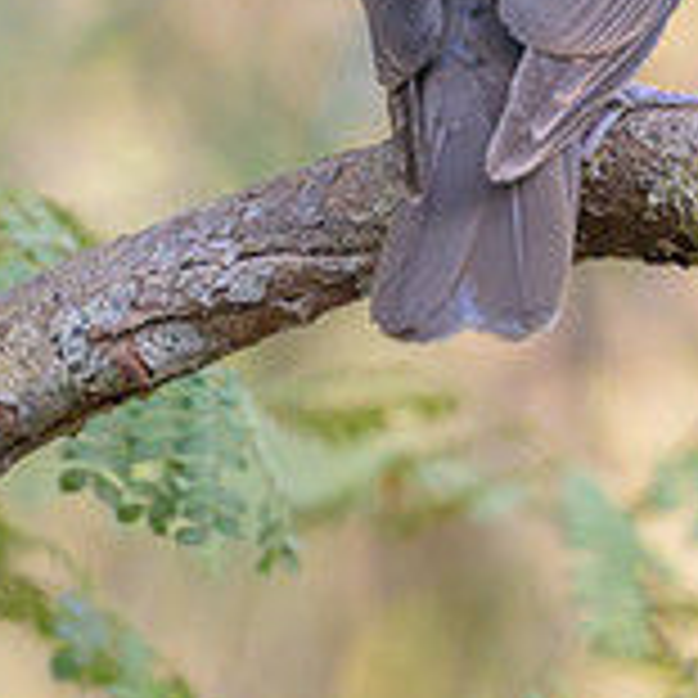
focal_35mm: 1582
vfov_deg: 1.1
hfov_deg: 1.1
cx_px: 126
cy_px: -238
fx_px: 36090
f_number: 2.8
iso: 800
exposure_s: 1/1000
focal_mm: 400
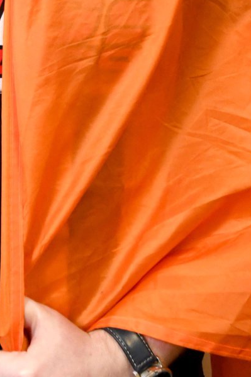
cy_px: -65
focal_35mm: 195
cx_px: -26
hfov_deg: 7.0
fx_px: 2040
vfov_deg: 10.4
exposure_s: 1/60
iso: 2000
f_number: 5
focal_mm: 38
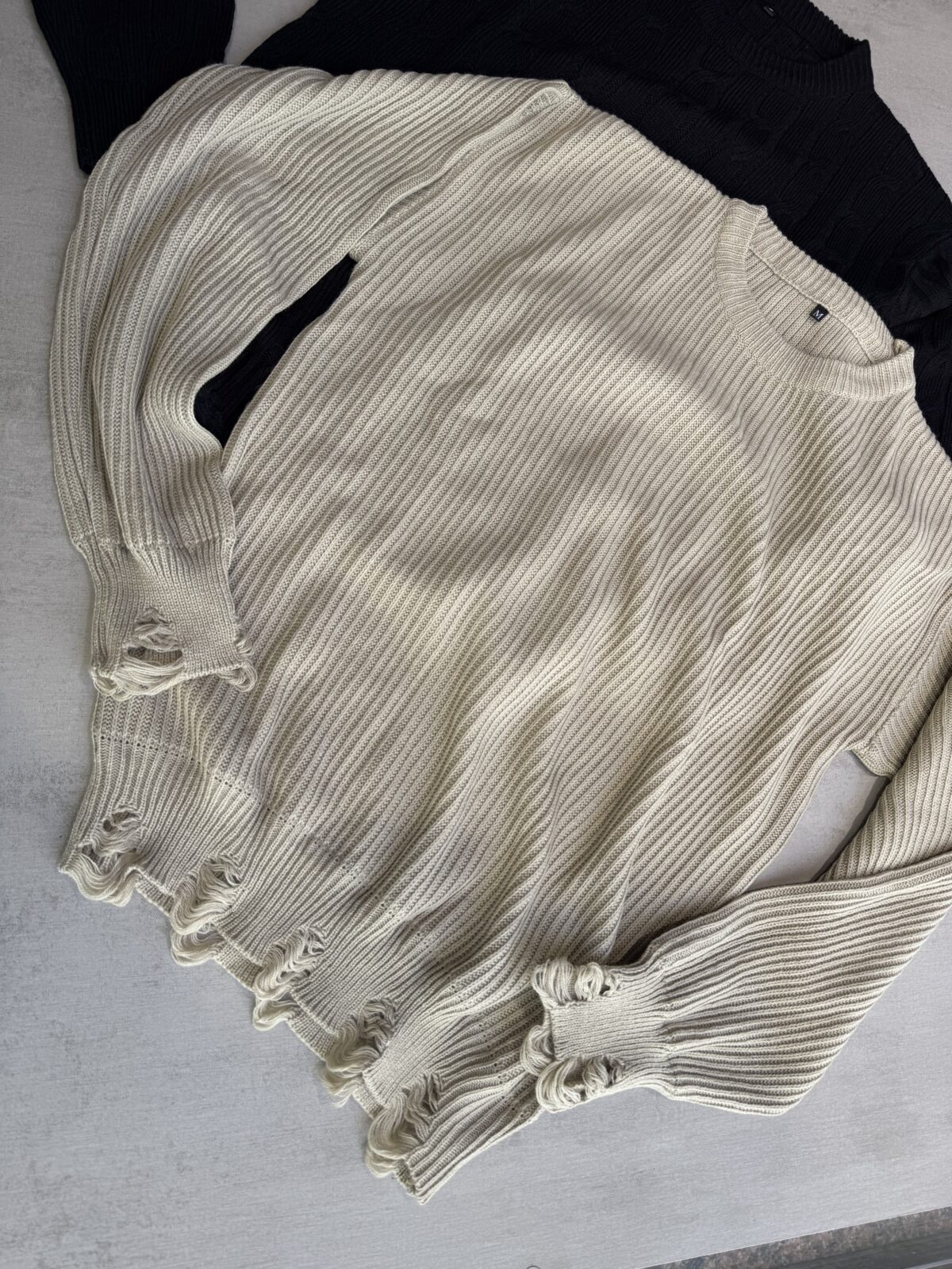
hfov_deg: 56.8
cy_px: 634
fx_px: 880
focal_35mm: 24
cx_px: 476
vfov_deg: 71.6
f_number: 1.78
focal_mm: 6.76
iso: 64
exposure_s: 1/156
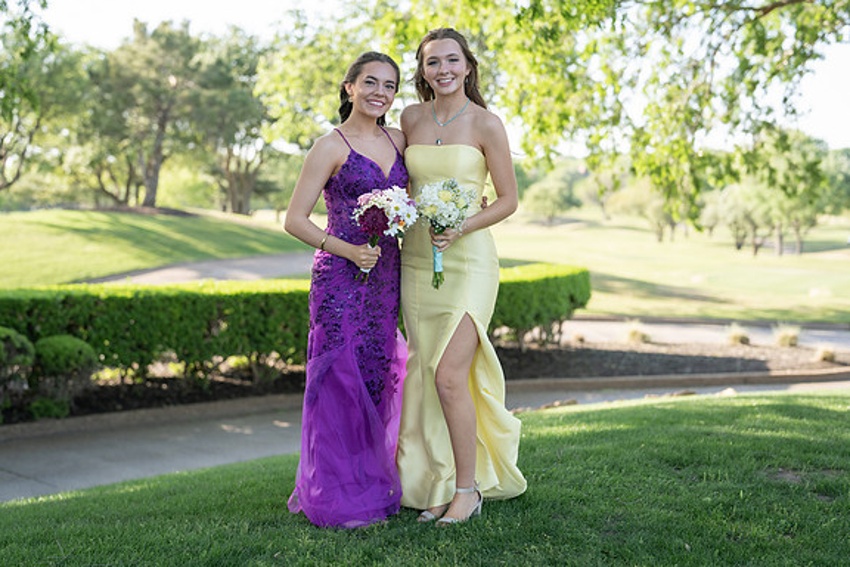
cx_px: 425
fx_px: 1275
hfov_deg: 36.9
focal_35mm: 54
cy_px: 267
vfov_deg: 25.1
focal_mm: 50
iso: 160
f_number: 2.2
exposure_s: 1/640
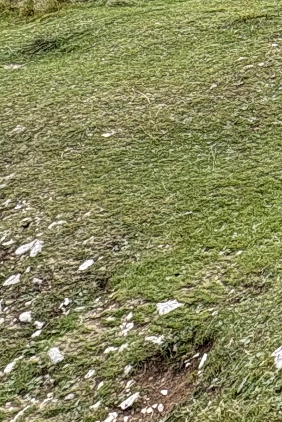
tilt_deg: +9.6
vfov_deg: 22.4
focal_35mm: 75
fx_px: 881
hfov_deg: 14.9
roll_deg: -0.1
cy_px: -204
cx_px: 559
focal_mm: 2.22
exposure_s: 1/335
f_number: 2.2
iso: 40
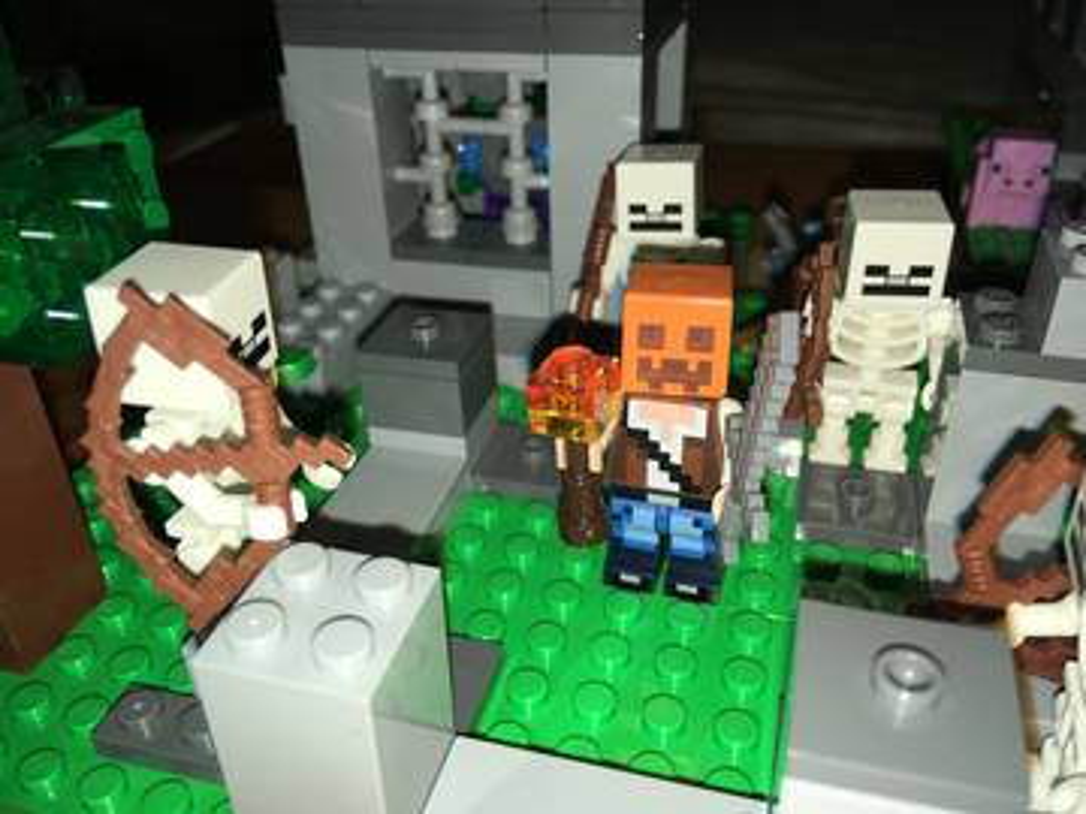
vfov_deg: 48.2
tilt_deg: -30.8
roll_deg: +2.4
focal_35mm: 29
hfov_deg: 61.7
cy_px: 407
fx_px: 910
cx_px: 543
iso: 25
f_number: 2.2
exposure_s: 1/203
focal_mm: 4.15
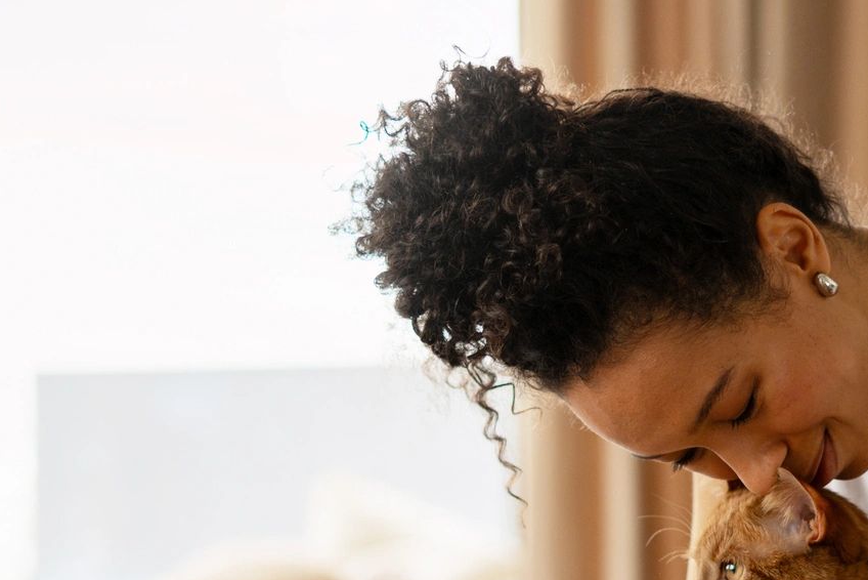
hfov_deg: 16.2
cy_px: 576
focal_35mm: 125
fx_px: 3015
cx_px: 765
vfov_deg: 10.9
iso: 320
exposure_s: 1/800
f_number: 2
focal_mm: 50
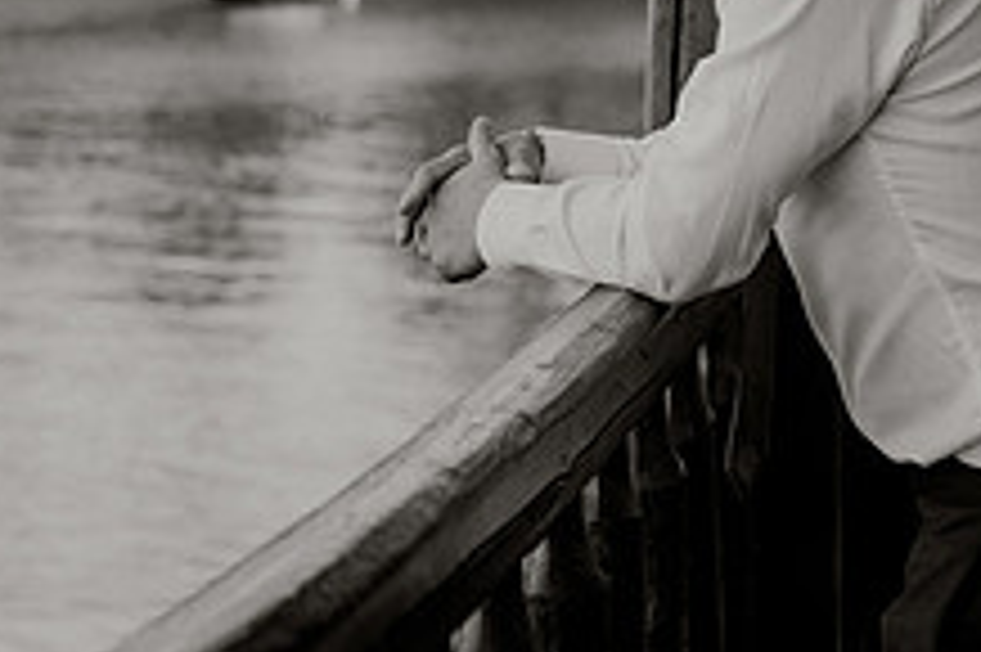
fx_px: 2559
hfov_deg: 21.6
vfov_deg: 14.1
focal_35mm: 94
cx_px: 338
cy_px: -99
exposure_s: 1/500
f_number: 2.5
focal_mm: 35
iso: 80
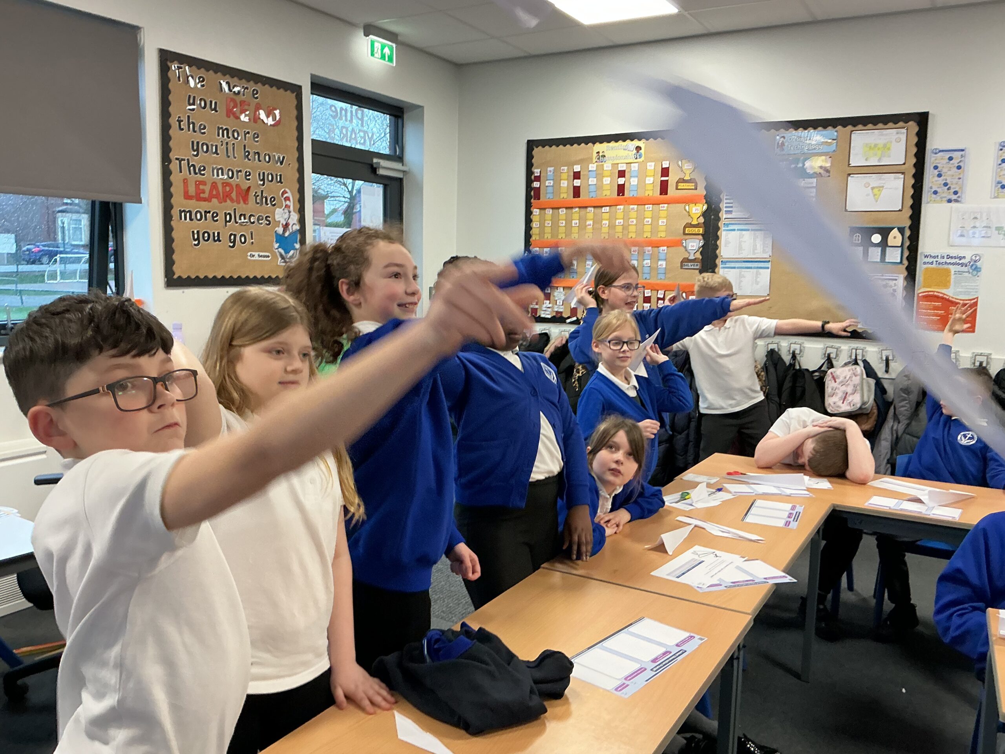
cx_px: 502
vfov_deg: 48.2
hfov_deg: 61.7
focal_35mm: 29
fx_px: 842
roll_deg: -1.0
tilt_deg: -5.7
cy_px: 377
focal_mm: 3
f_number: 1.8
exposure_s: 1/50
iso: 100
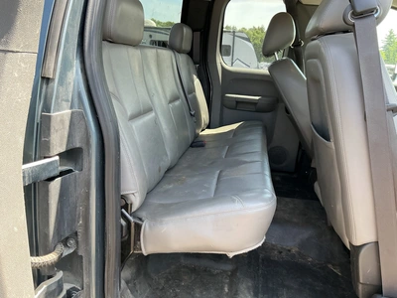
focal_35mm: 28
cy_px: 149
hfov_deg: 63.4
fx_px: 321
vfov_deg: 49.7
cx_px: 198
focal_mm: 3
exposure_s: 1/122
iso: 32
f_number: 1.8
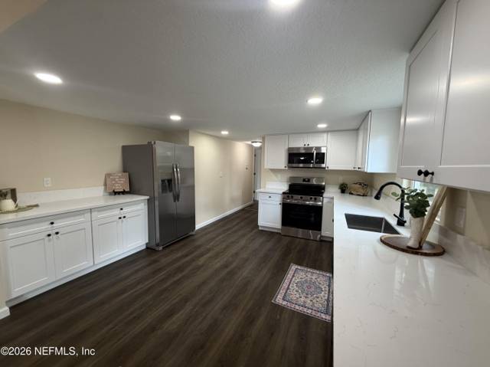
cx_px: 245
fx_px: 198
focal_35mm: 14
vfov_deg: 85.6
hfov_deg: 102.1
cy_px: 184
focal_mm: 2.22
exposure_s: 1/120
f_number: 2.2
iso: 200
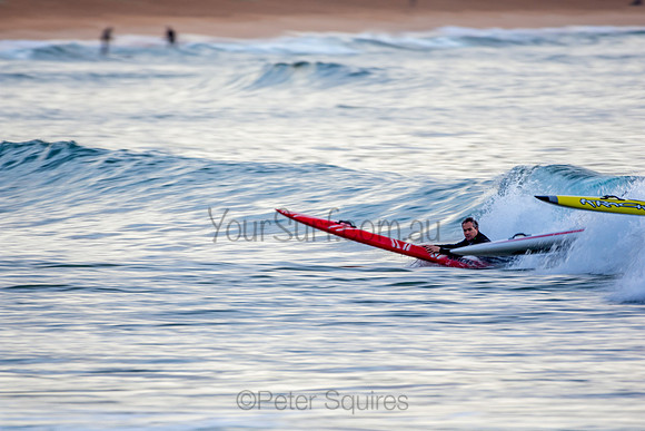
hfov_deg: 2.7
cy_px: 216
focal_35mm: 750
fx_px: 13440
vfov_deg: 1.8
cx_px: 322
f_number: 5.6
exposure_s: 1/50
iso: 140
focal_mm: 500
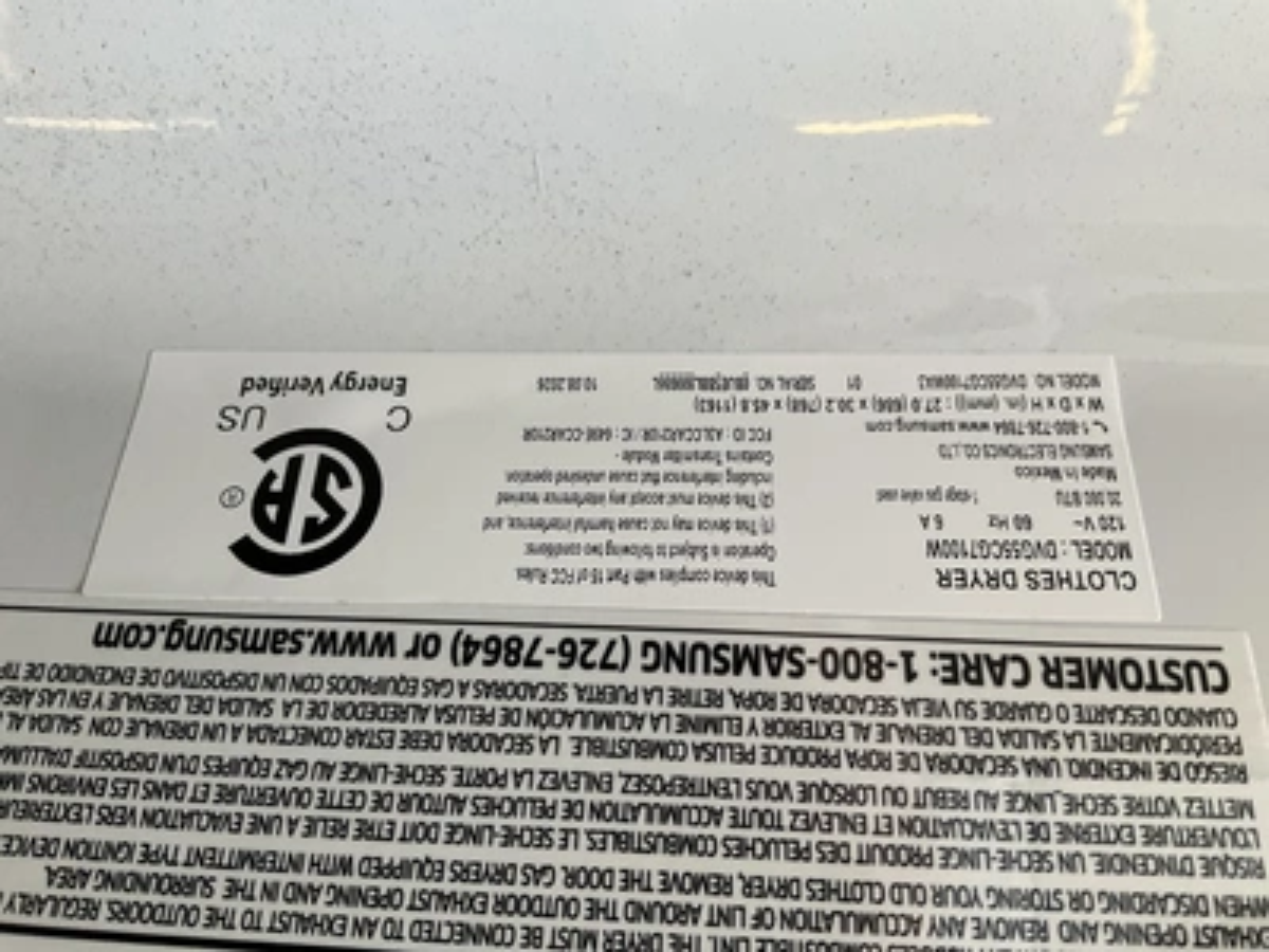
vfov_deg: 48.2
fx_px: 1063
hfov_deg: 61.7
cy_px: 476
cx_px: 634
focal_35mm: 29
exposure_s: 1/60
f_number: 1.8
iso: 50
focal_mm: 3
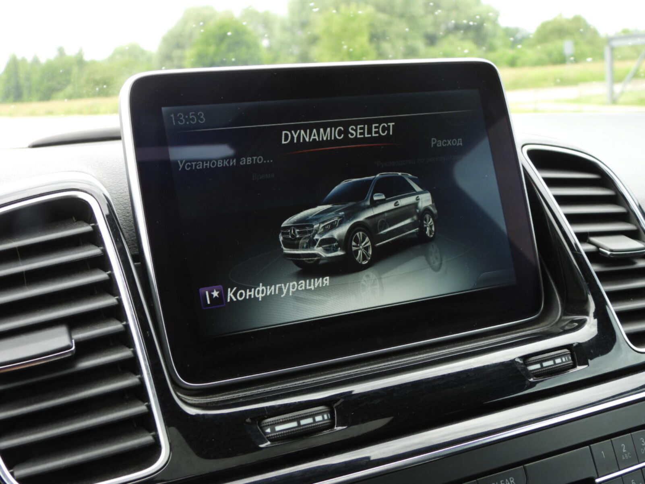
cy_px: 242
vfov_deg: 29.1
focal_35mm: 50
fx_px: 932
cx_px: 322
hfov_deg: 38.2
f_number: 3.2
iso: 100
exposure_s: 1/50
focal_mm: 9
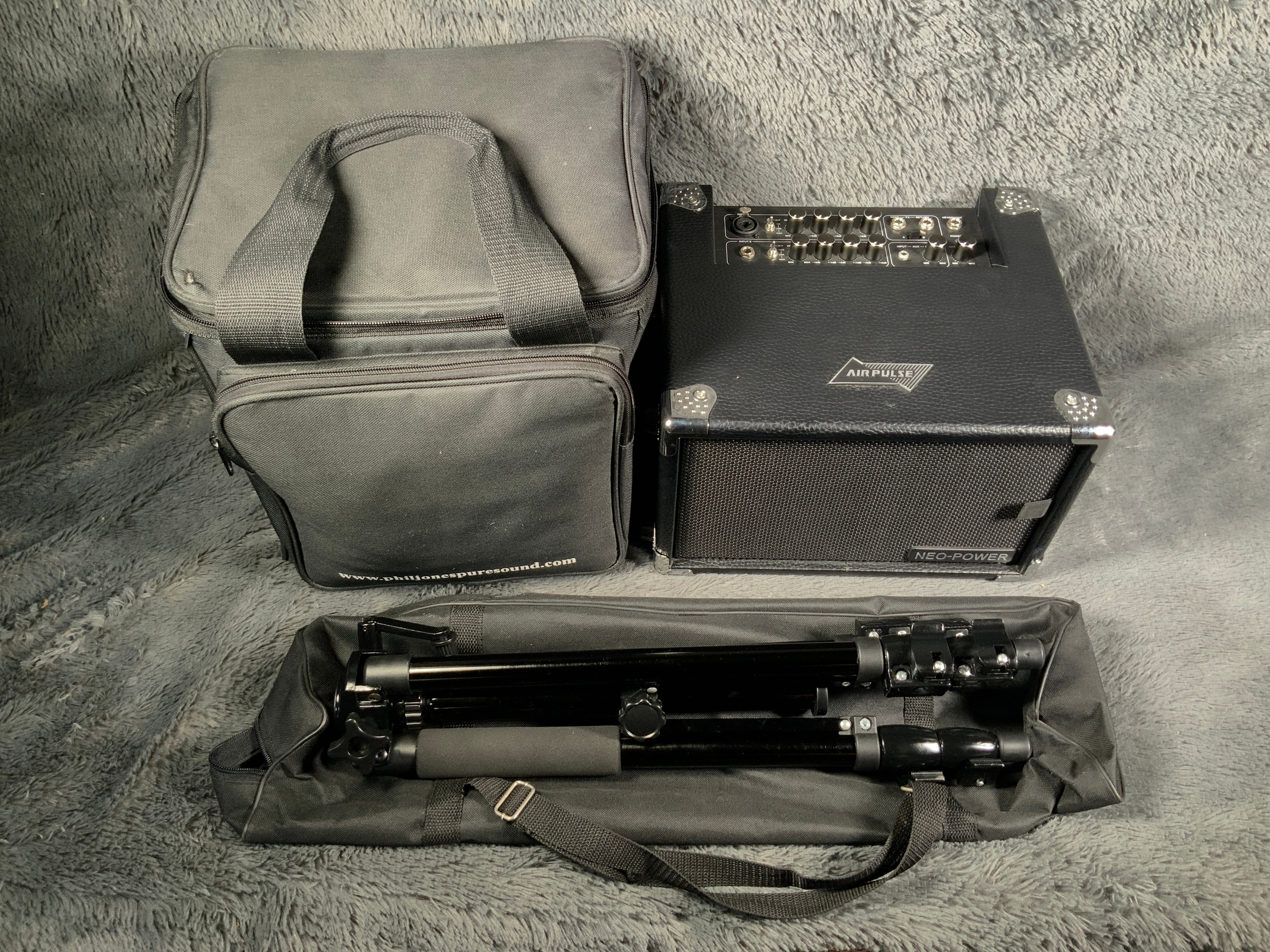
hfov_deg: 61.7
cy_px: 476
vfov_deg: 48.2
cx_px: 635
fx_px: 1064
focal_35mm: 29
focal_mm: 3
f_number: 1.8
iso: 100
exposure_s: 1/52
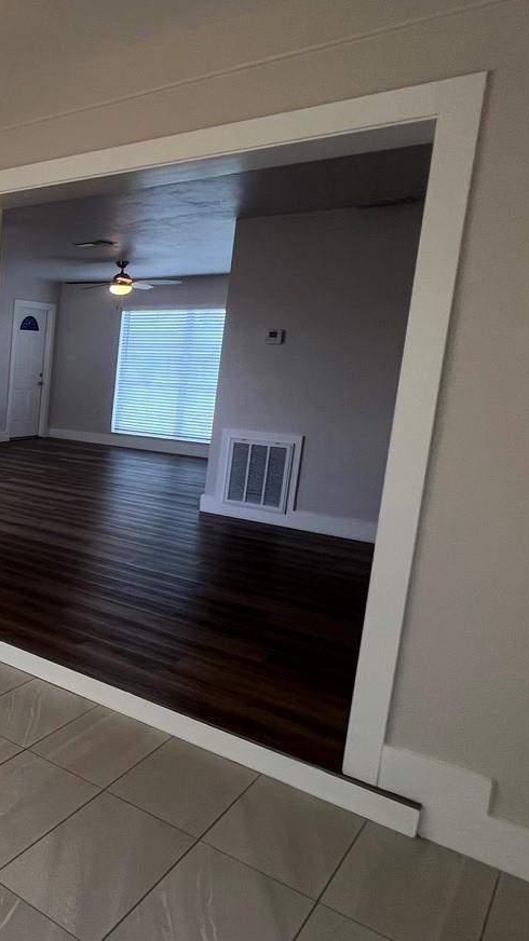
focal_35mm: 26
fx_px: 649
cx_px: -158
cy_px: 449
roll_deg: -1.8
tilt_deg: -7.9
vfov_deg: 71.9
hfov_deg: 33.0
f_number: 1.8
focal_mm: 1.57
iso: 64
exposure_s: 1/120
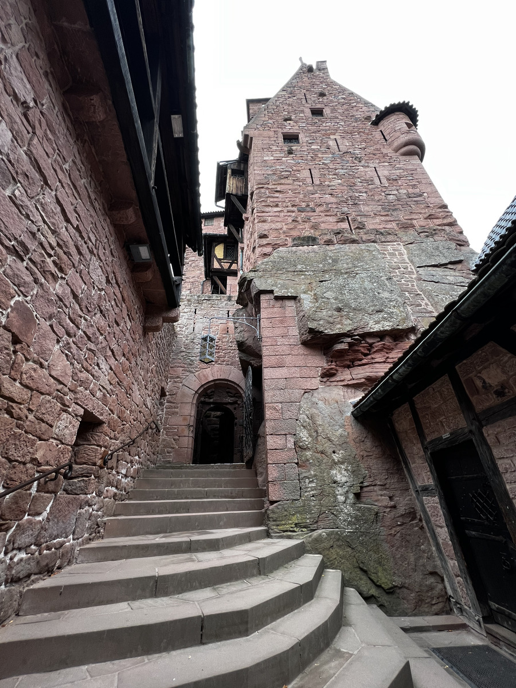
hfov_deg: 89.9
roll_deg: +1.5
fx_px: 258
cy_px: 344
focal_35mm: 13
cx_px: 258
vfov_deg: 106.2
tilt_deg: +28.6
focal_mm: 1.57
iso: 64
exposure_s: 1/99
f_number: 1.8
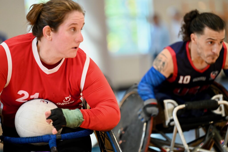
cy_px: 76
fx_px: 1171
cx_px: 114
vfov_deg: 7.4
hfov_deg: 11.1
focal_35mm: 185
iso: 3200
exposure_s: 1/500
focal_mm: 185
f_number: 2.8
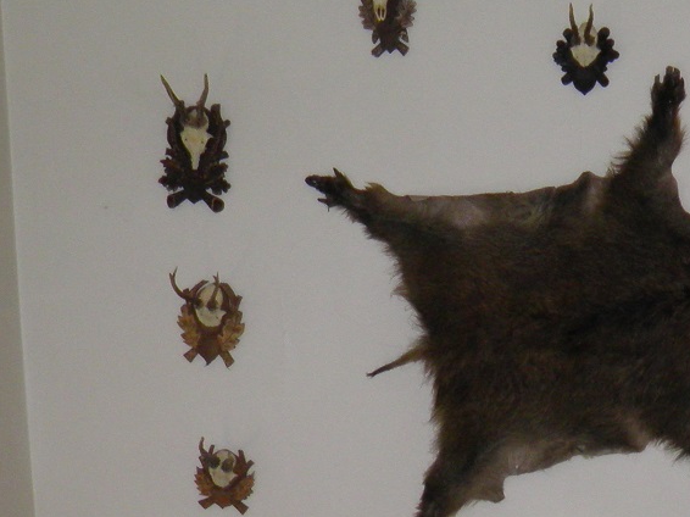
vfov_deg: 13.9
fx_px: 1973
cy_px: 790
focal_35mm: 99
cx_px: 555
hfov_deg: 19.6
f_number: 2.8
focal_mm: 4.9
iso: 100
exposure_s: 1/30
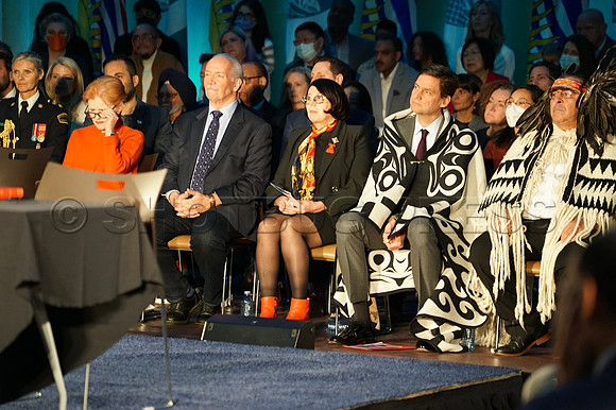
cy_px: 205
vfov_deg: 6.9
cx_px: 308
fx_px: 3420
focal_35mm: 200
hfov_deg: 10.3
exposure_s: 1/250
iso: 4000
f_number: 4
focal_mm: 200
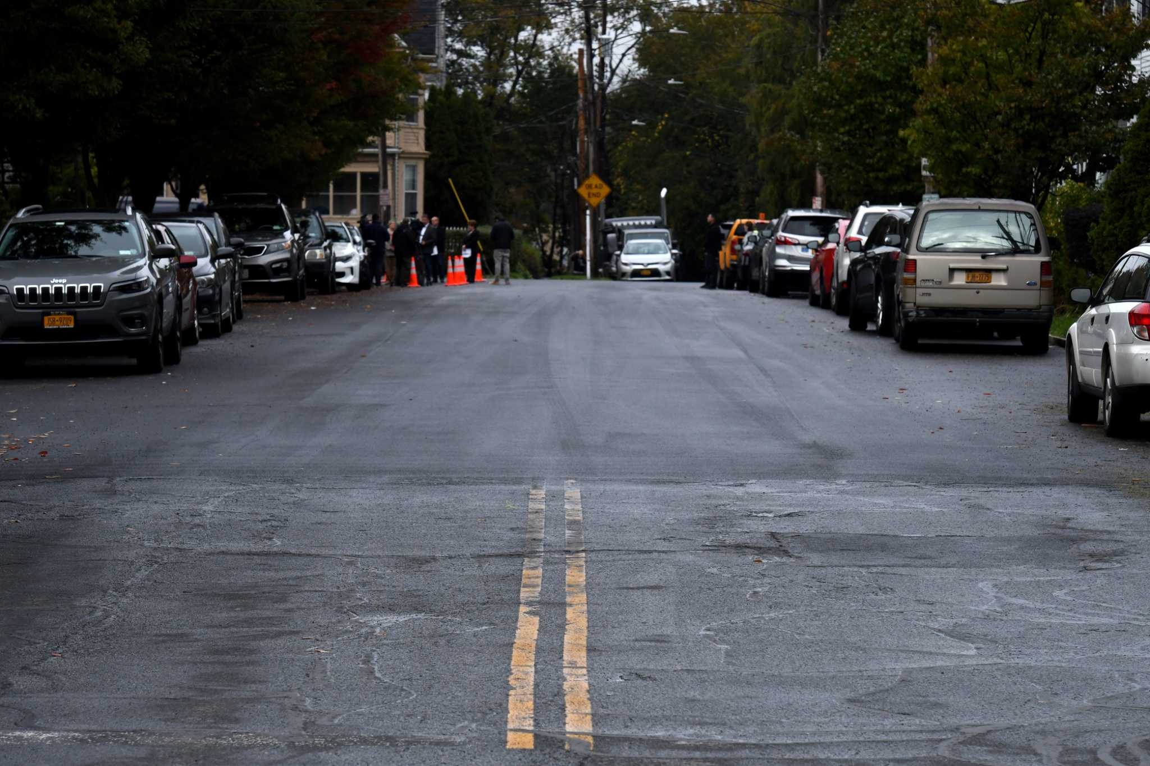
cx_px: 575
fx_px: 5749
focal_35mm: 180
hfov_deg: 11.4
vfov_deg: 7.6
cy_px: 383
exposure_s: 1/1250
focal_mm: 120
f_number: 8
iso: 800
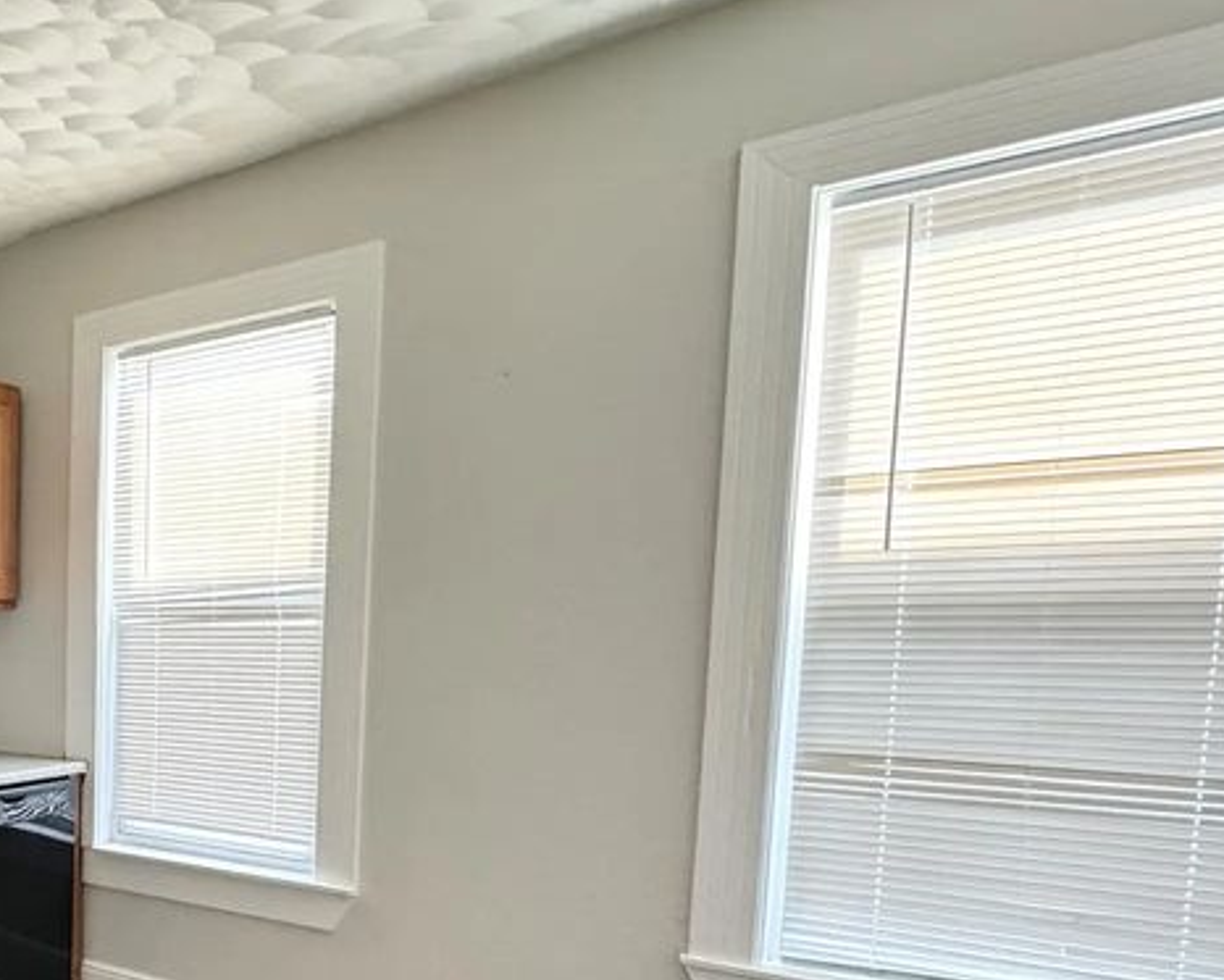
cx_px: -55
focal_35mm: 30
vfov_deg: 46.8
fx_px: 1087
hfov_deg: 46.7
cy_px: 730
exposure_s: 1/120
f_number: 2.2
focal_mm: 2.22
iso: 250
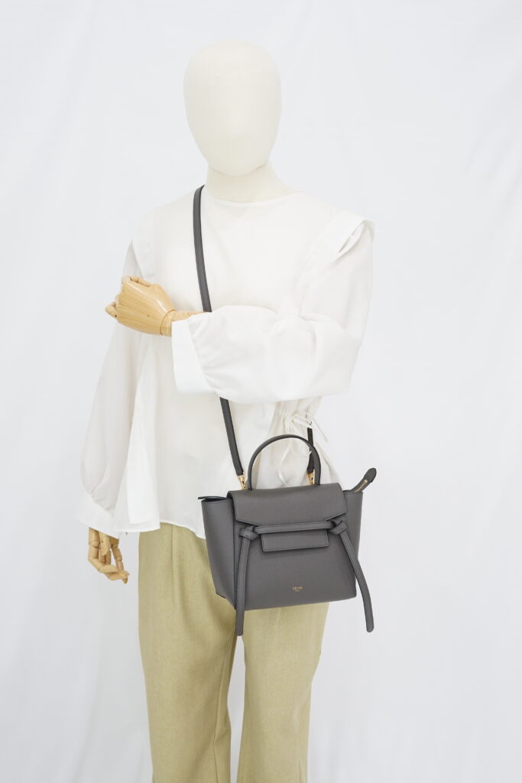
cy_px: 392
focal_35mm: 50
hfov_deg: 27.0
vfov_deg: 39.6
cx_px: 261
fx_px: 1087
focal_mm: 50
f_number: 6.3
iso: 640
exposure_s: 1/8
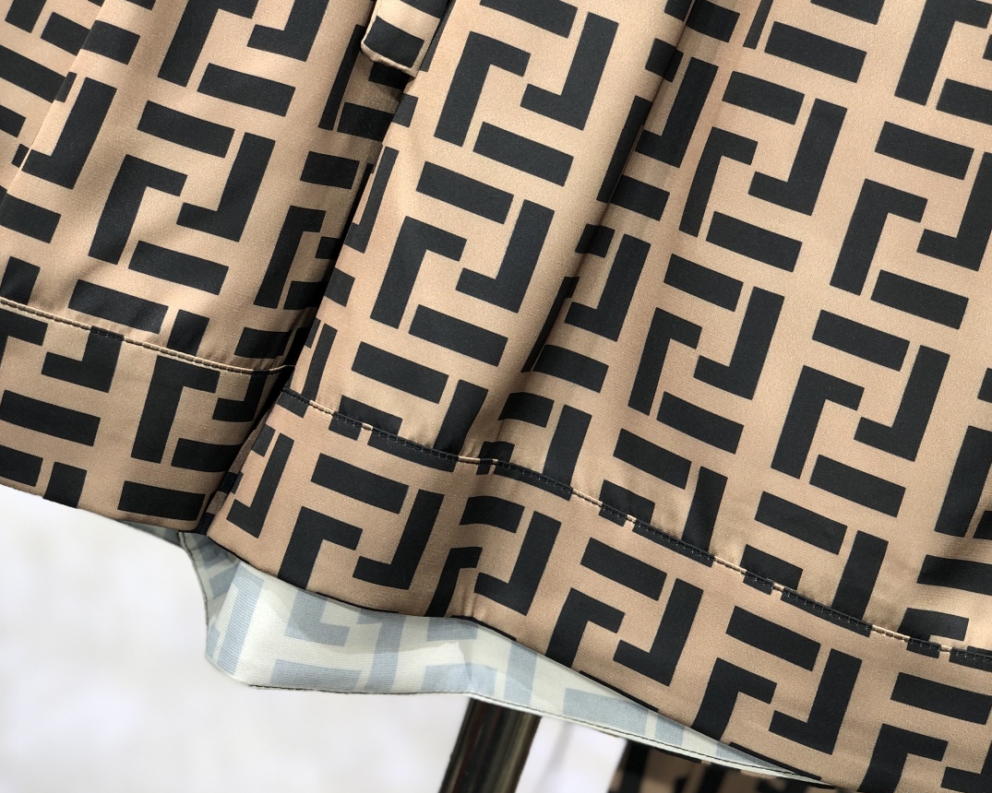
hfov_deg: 27.9
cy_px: 550
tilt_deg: -10.4
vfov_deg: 22.4
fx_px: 1996
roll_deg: -18.6
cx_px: 497
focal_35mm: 68
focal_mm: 6
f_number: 2.4
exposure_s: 1/100
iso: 16
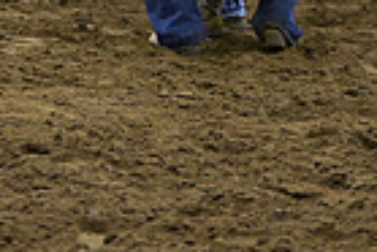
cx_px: -87
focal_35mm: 438
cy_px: -237
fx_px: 4592
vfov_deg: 3.1
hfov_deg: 4.7
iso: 6400
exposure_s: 1/400
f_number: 2.8
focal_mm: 105
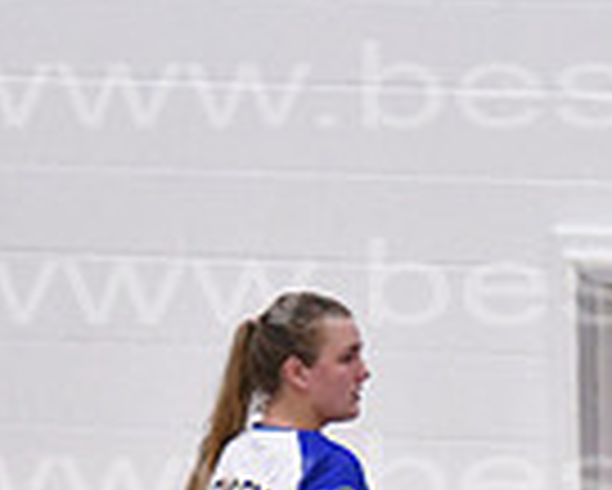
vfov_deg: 1.7
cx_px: 968
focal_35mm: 900
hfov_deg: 2.1
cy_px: 784
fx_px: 16313
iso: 6400
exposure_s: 1/1000
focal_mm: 150
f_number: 3.2
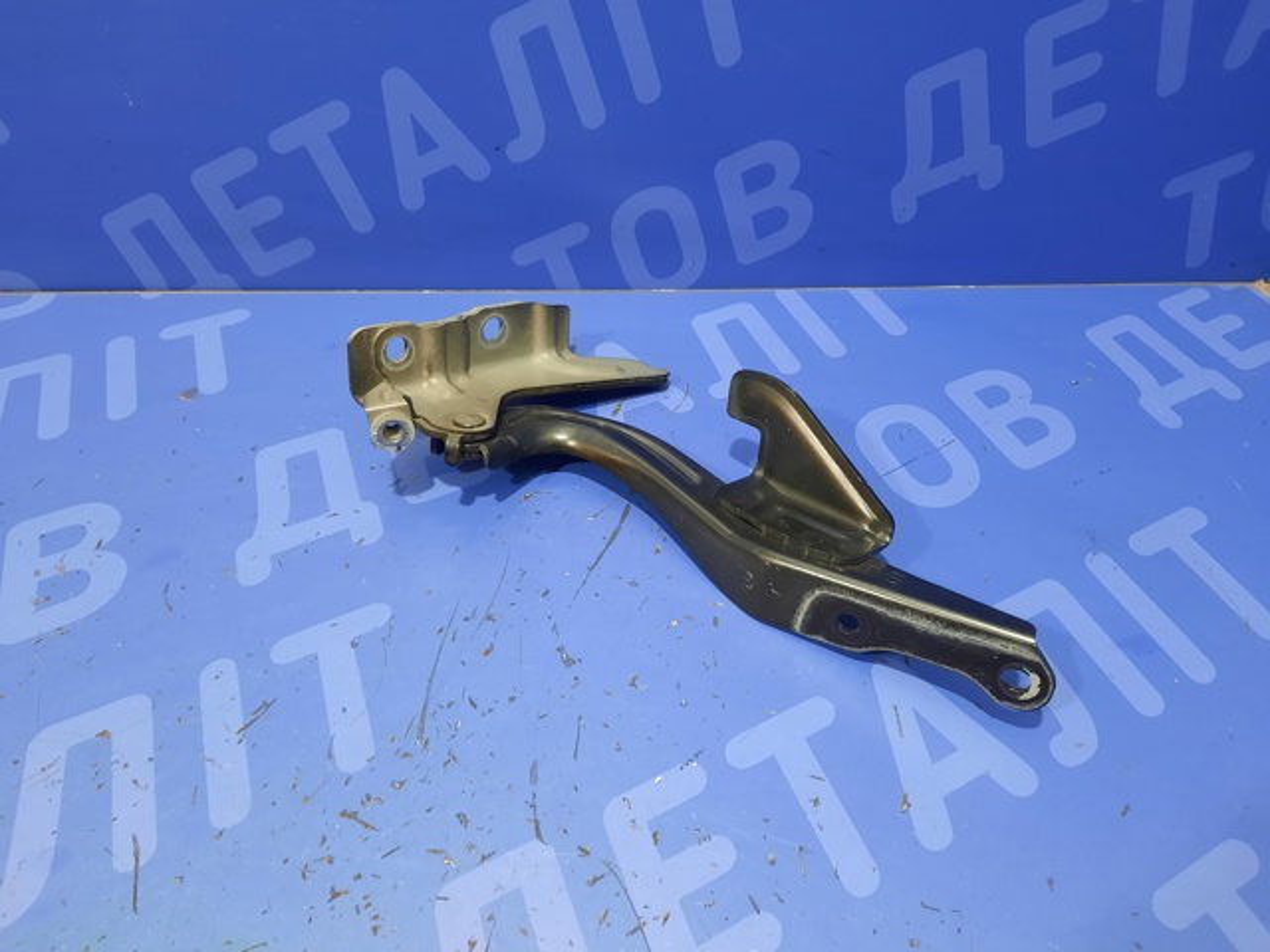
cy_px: 476
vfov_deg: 54.9
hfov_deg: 69.4
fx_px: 917
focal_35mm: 25
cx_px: 635
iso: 400
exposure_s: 1/33
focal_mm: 4.6
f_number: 2
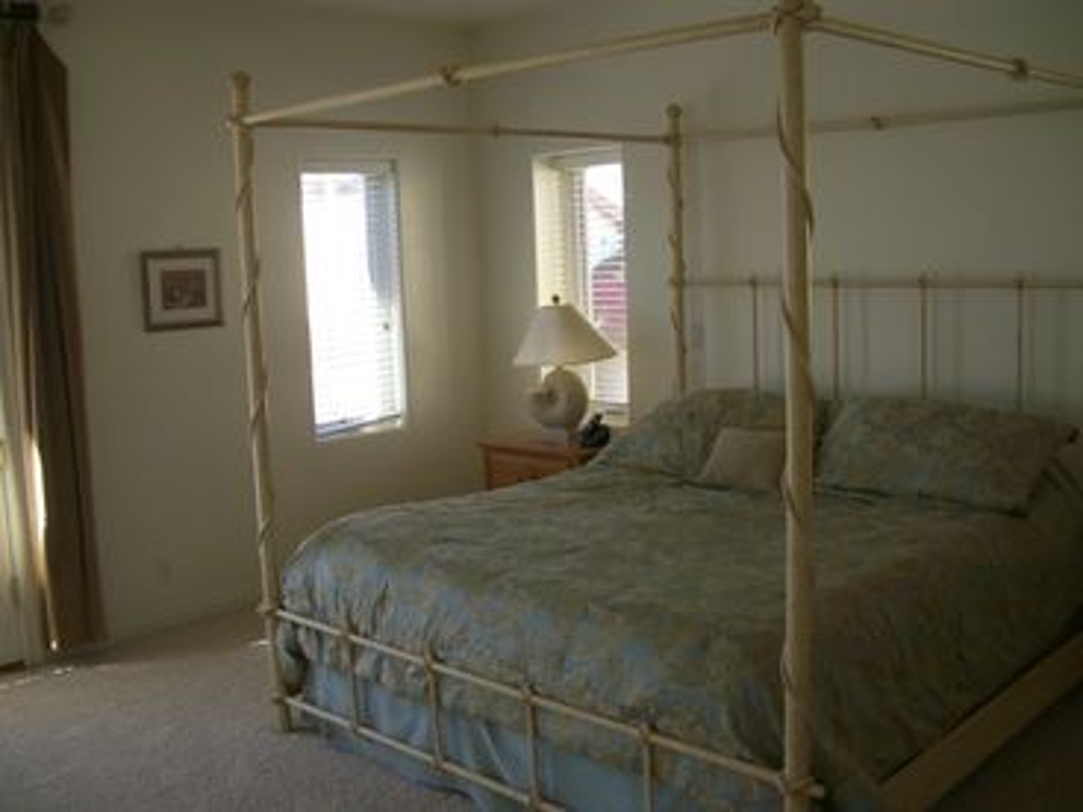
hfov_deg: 49.0
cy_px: 406
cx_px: 542
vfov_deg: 37.7
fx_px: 1189
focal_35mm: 38
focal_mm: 7.9
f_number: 2.8
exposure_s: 1/100
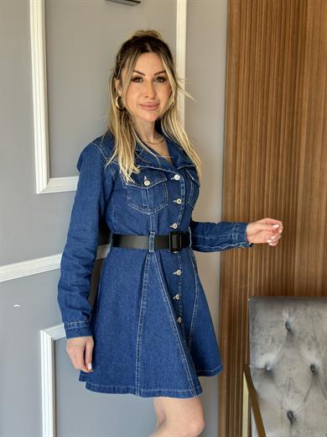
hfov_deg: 30.3
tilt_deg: -8.2
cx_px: 164
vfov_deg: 39.7
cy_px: 218
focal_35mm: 48
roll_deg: -0.1
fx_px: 605
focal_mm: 6.86
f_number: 1.78
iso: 100
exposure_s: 1/121
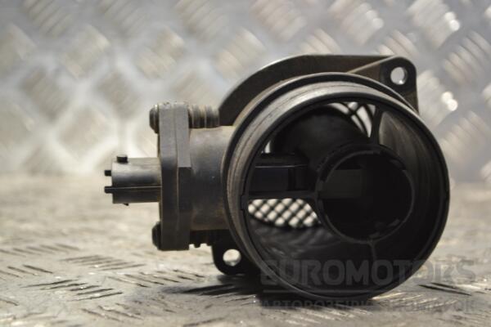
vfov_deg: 16.6
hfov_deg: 24.6
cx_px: 246
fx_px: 1125
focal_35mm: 82
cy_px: 164
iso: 560
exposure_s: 1/30
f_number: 5.6
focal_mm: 55
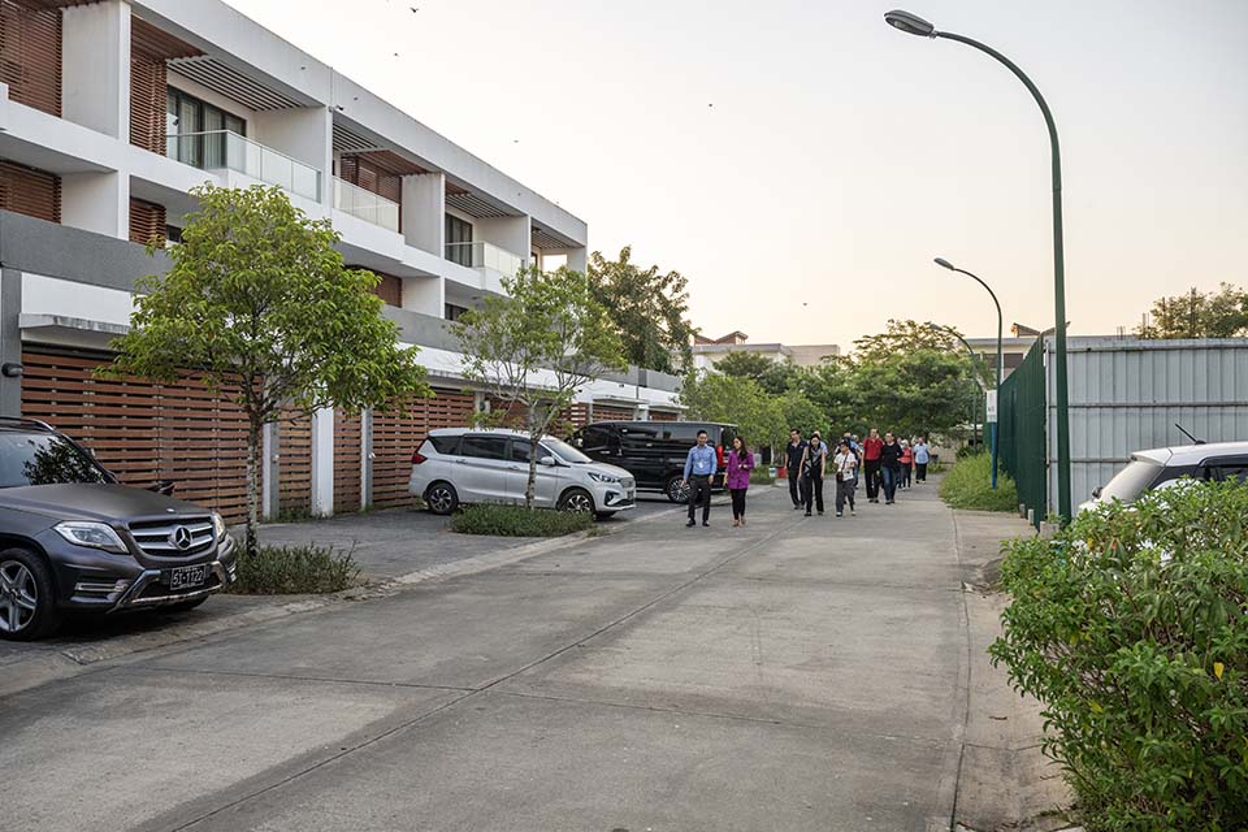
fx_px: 1109
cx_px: 624
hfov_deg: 58.7
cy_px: 416
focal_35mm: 32
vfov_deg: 41.1
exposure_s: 1/250
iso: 900
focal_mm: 32
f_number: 8
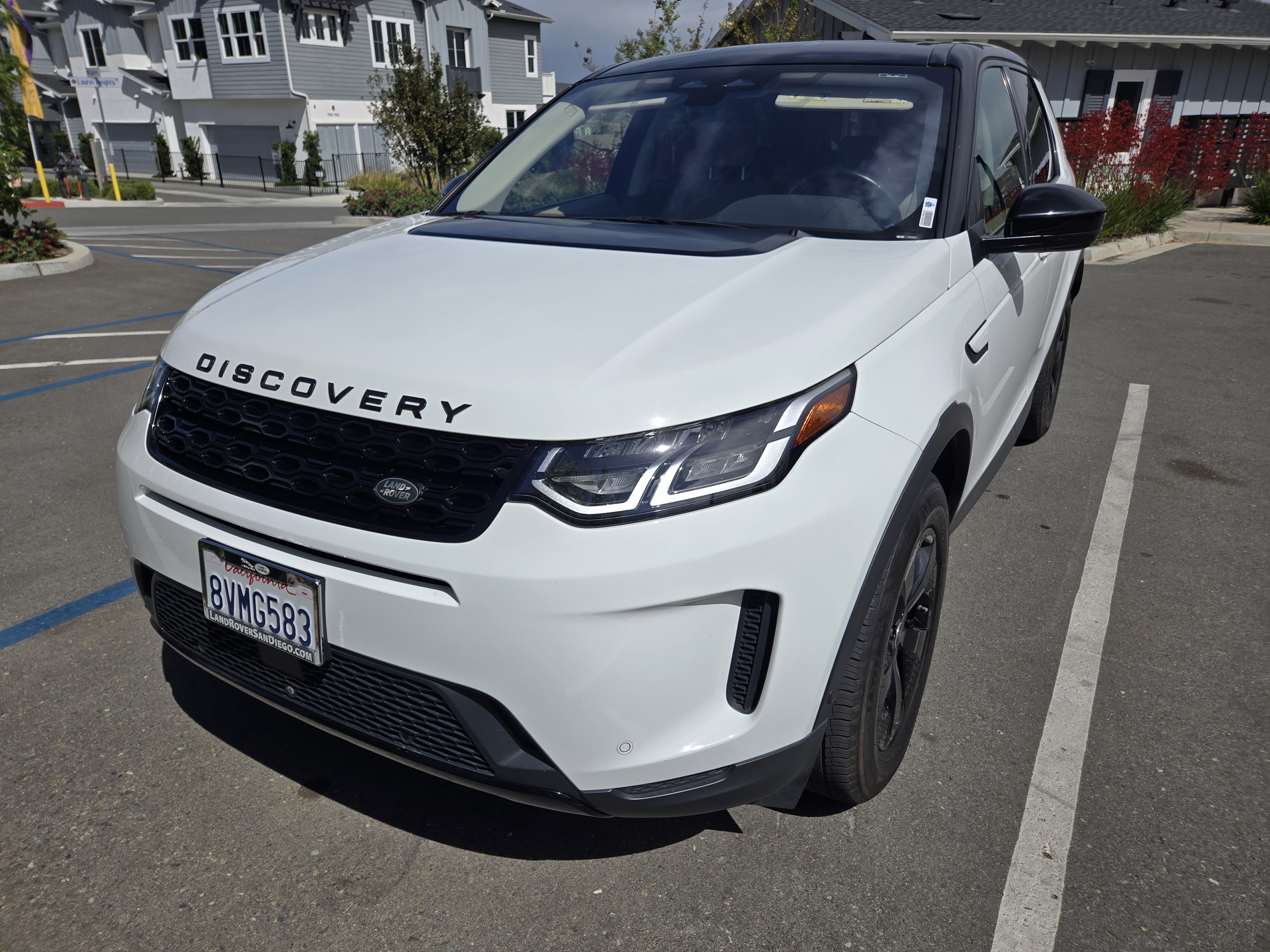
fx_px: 844
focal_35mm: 23
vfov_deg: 58.9
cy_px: 476
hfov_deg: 73.9
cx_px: 635
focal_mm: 5.4
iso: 25
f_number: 1.8
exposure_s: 1/5259
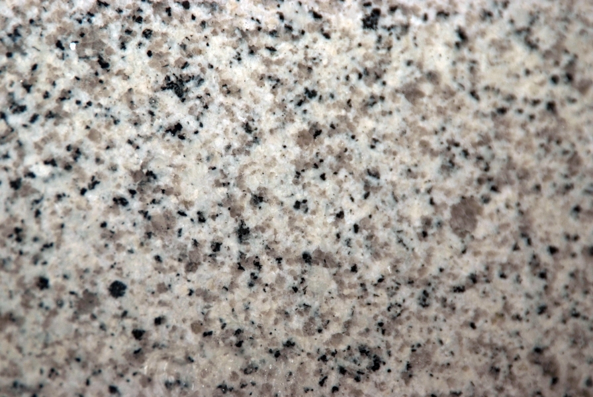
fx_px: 2969
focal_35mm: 180
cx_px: 296
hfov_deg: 11.4
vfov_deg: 7.7
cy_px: 198
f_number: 5.6
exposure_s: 1/60
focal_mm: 120
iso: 100
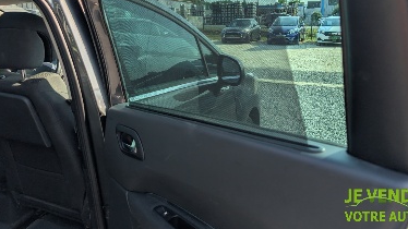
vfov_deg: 39.2
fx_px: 314
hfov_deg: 66.1
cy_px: 60
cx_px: 203
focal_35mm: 29
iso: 21
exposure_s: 1/6897
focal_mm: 6.9
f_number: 1.68
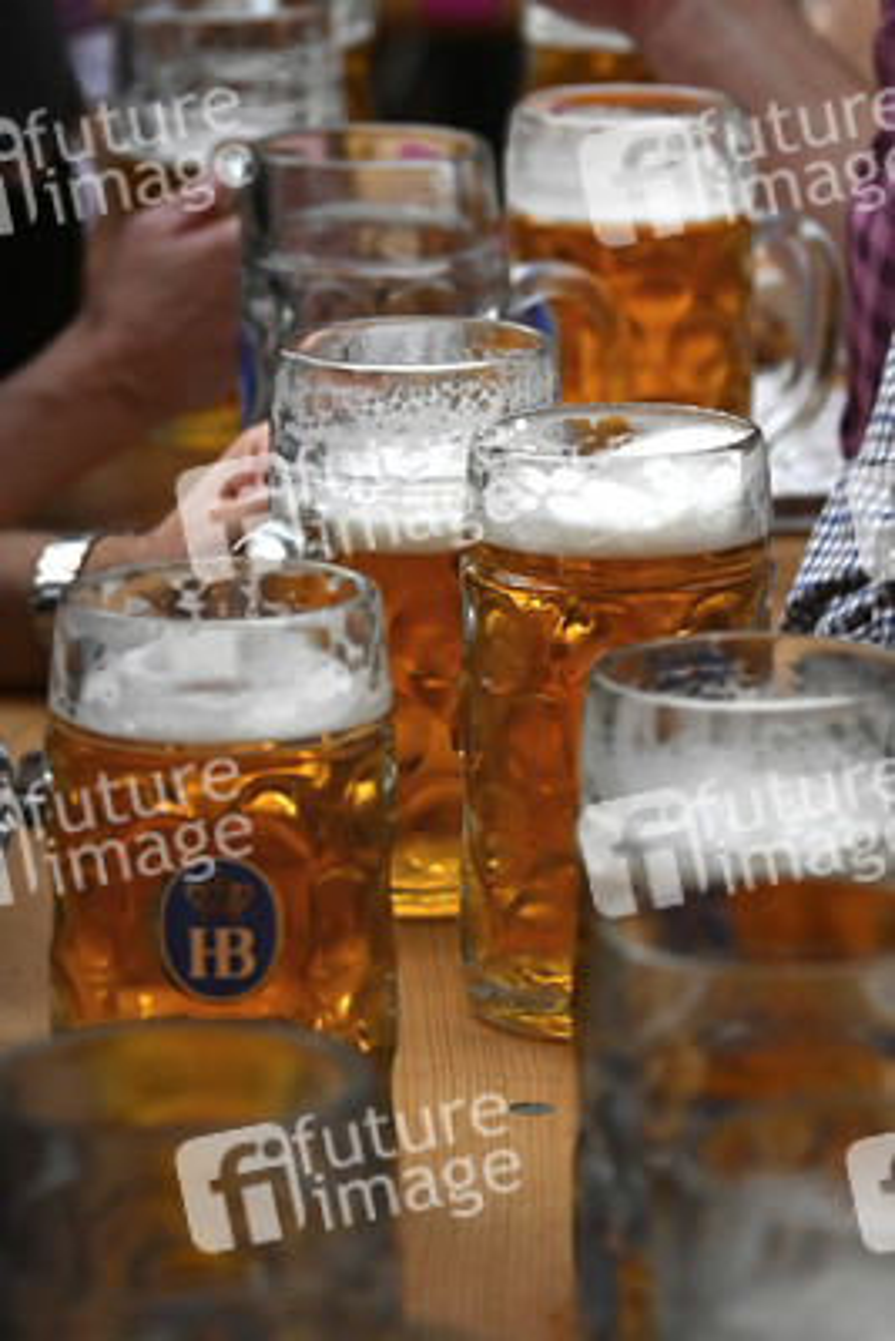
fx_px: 7526
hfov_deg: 6.8
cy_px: 670
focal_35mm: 202
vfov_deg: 10.2
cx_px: 448
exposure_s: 1/500
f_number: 5.6
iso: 4000
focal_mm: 135
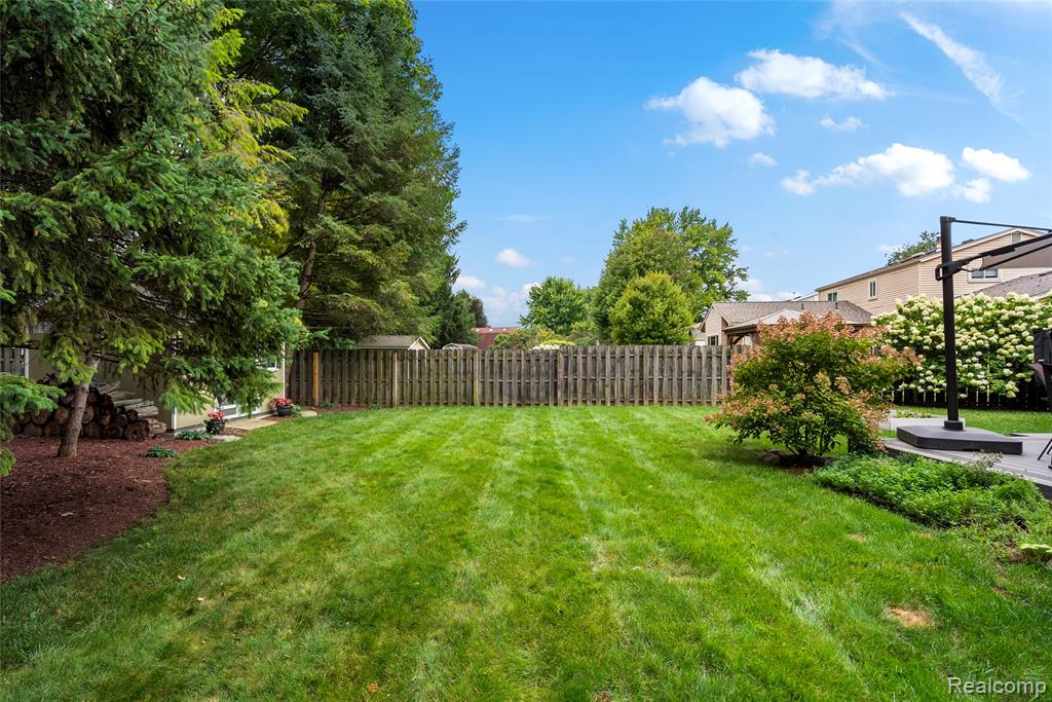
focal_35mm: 16
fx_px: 468
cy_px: 351
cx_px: 526
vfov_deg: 73.8
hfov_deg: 96.7
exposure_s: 1/25
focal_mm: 16
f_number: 4
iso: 100
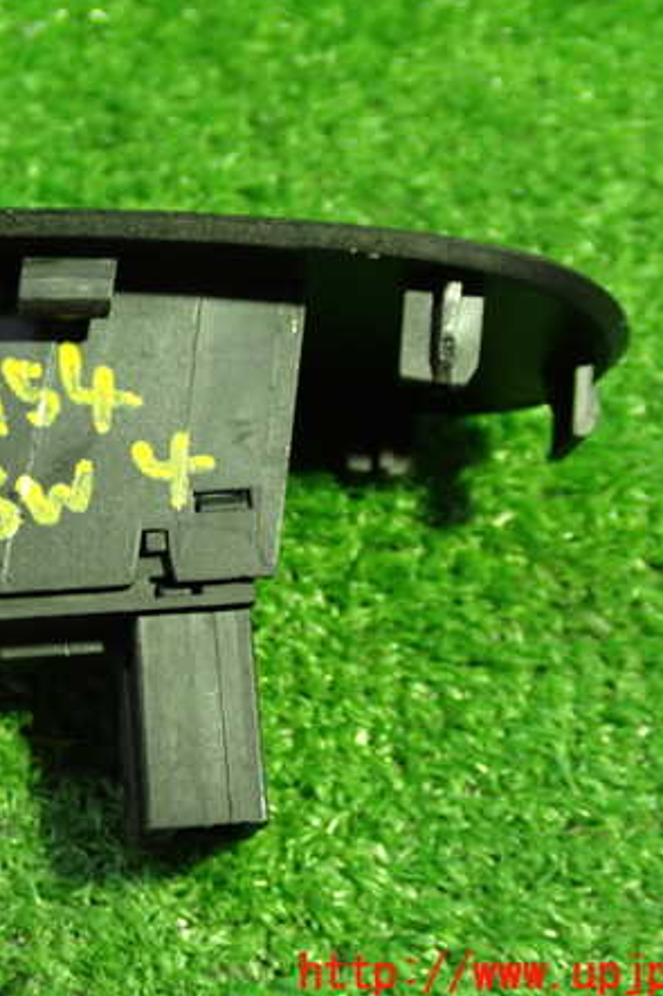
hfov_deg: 21.6
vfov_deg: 32.4
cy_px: 497
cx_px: 133
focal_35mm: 62
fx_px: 1714
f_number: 2.9
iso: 800
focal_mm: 7.84
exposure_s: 1/40
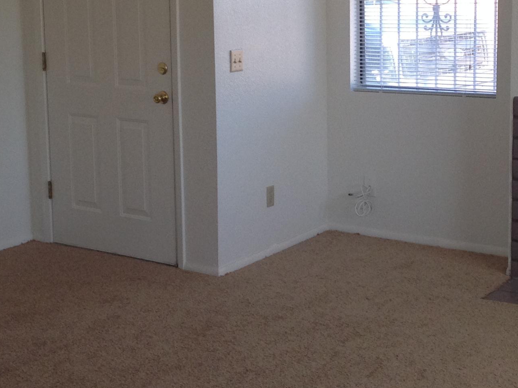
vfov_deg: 19.0
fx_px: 1152
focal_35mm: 77
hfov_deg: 25.3
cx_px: 208
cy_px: 104
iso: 100
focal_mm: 4.12
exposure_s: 1/120
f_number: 2.4
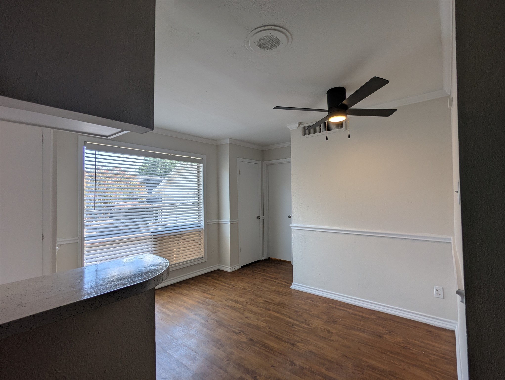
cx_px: 252
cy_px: 190
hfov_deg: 94.4
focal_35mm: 16
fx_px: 234
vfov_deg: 78.2
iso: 54
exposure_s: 1/358
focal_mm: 2.35
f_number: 2.2
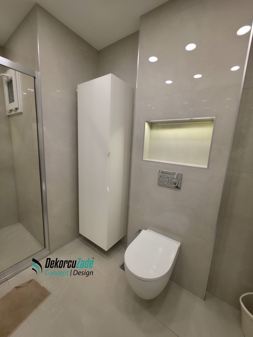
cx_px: 126
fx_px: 127
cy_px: 168
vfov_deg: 106.2
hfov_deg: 89.9
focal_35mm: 13
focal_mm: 2.2
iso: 32
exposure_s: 1/50
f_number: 1.9
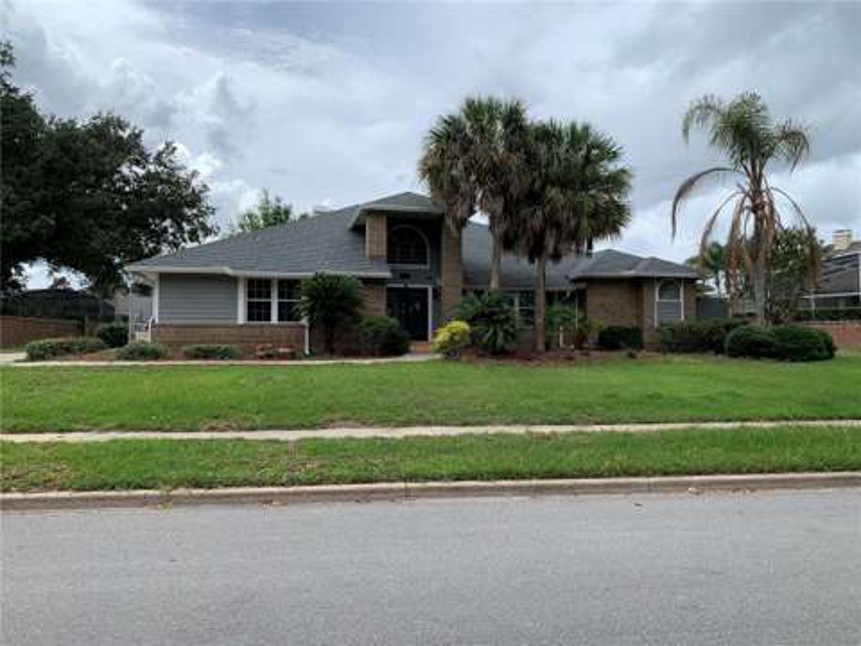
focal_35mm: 26
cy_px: 323
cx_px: 430
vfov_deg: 53.1
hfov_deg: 67.3
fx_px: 647
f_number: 1.8
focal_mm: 4.25
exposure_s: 1/2833
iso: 25
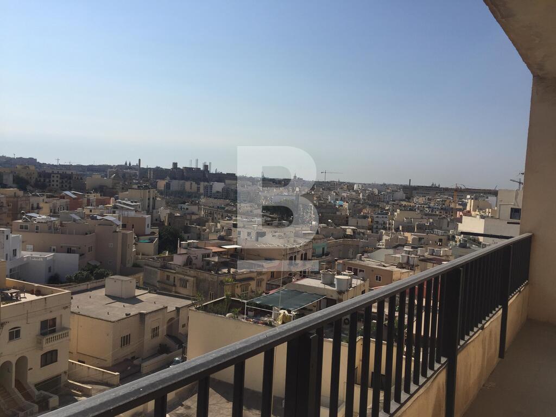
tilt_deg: -3.4
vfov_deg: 48.2
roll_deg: -3.6
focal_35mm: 29
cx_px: 278
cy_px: 208
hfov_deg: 61.7
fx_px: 466
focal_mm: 4.15
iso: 32
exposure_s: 1/5650
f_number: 2.2
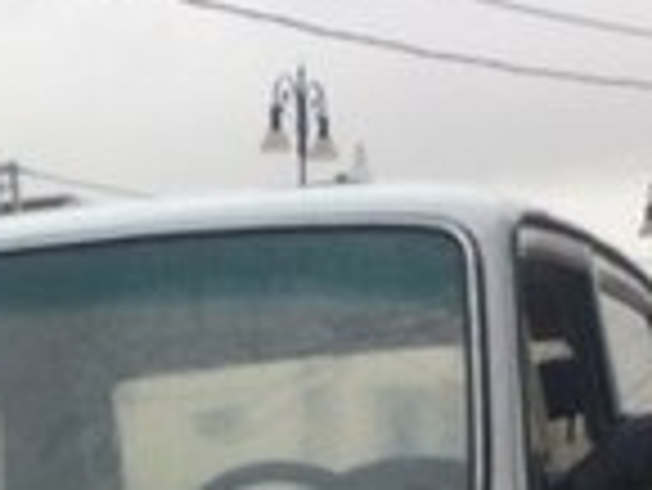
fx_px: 2488
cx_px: -18
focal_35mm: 132
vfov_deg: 10.6
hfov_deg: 14.7
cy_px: 865
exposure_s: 1/348
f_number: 2.2
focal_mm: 4.15
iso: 32
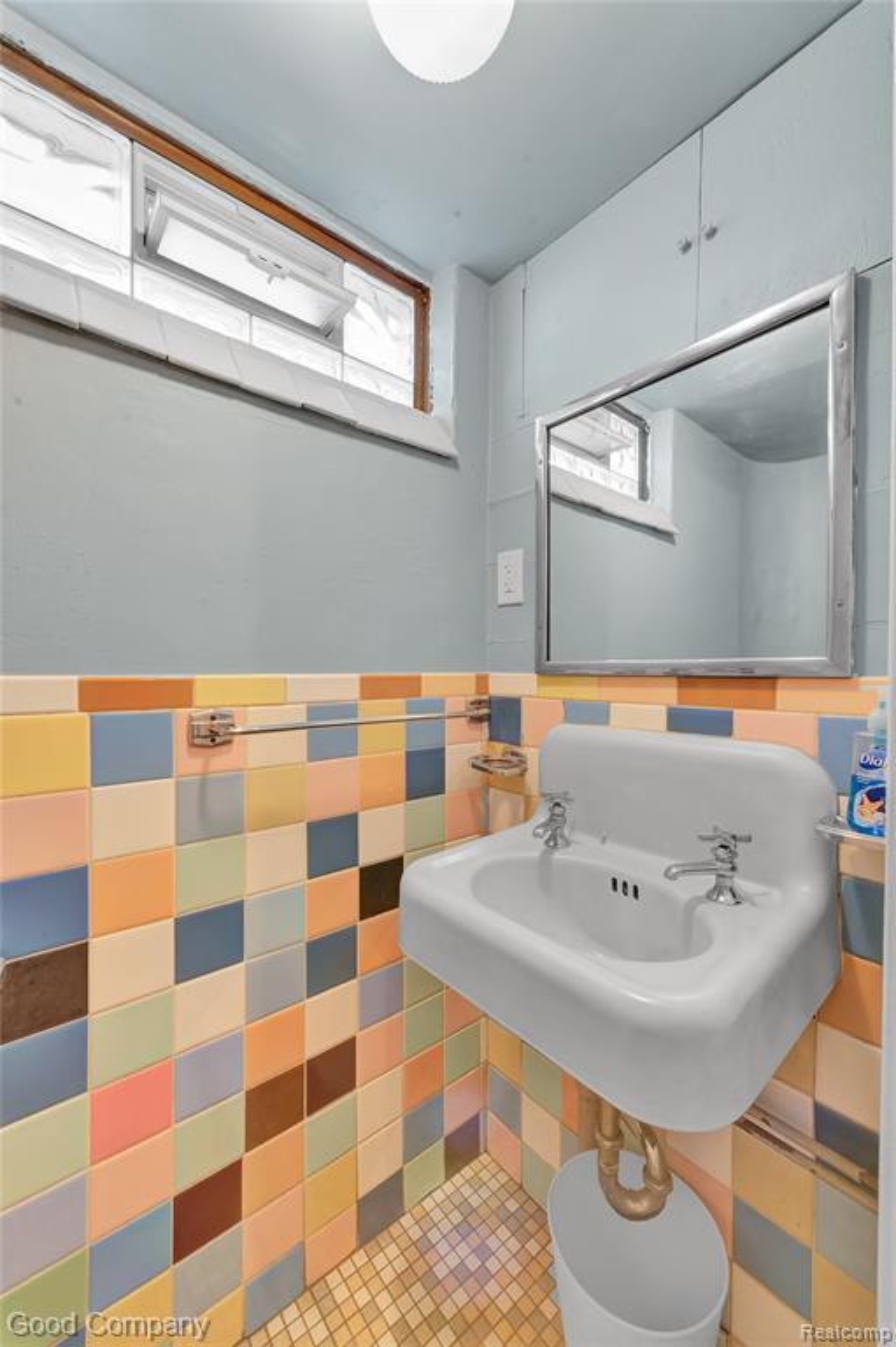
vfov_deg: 104.3
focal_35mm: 14
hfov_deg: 81.1
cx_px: 448
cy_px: 674
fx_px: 523
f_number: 9
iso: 1400
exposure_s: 1/13
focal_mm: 14
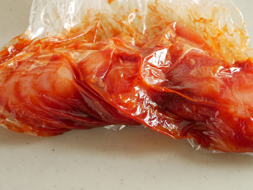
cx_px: 126
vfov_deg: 29.1
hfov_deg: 38.2
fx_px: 366
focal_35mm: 50
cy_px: 95
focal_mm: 25
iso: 1000
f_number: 5.6
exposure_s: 1/30
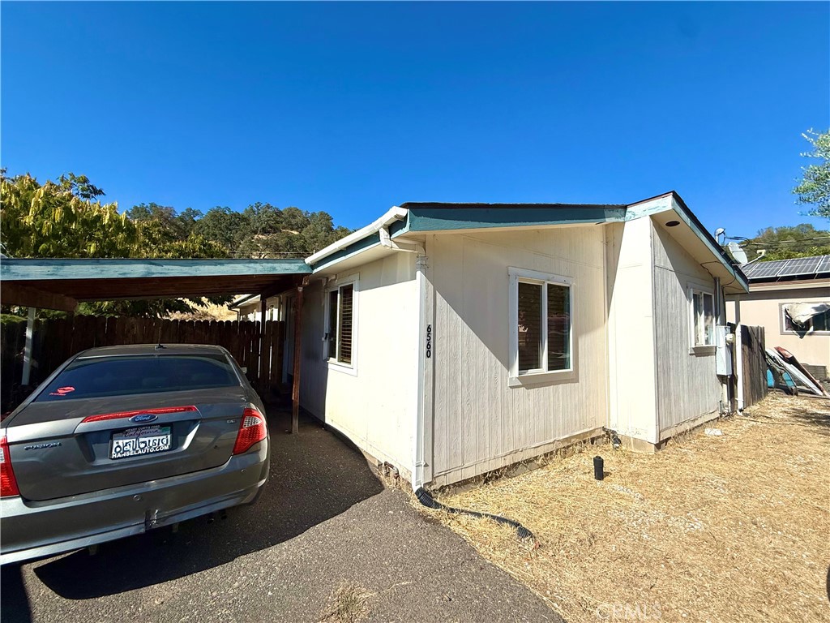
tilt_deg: +3.6
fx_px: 336
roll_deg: -1.3
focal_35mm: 14
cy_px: 312
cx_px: 415
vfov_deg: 85.7
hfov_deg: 102.1
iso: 50
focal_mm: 2.22
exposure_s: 1/5155
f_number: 2.2
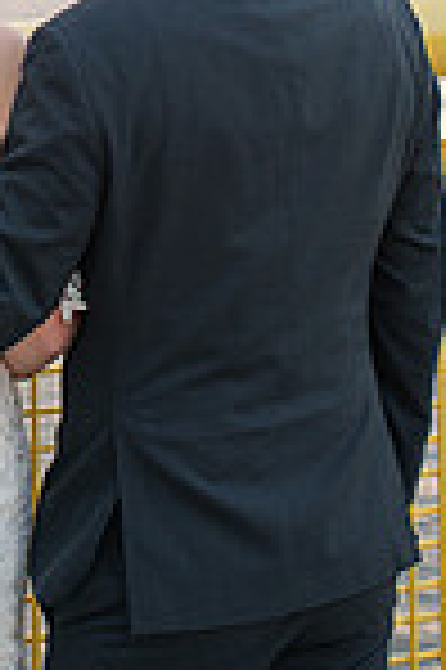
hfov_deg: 12.8
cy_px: -216
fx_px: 1974
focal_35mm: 106
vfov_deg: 18.0
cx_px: 43
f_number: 3.5
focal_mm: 35
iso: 450
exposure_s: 1/400
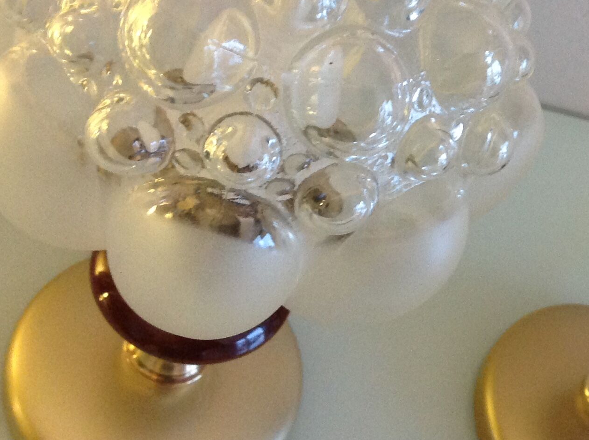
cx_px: 523
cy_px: 166
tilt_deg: -46.6
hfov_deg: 26.2
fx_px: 1223
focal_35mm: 72
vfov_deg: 20.3
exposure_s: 1/15
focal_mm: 4.28
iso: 250
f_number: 2.4
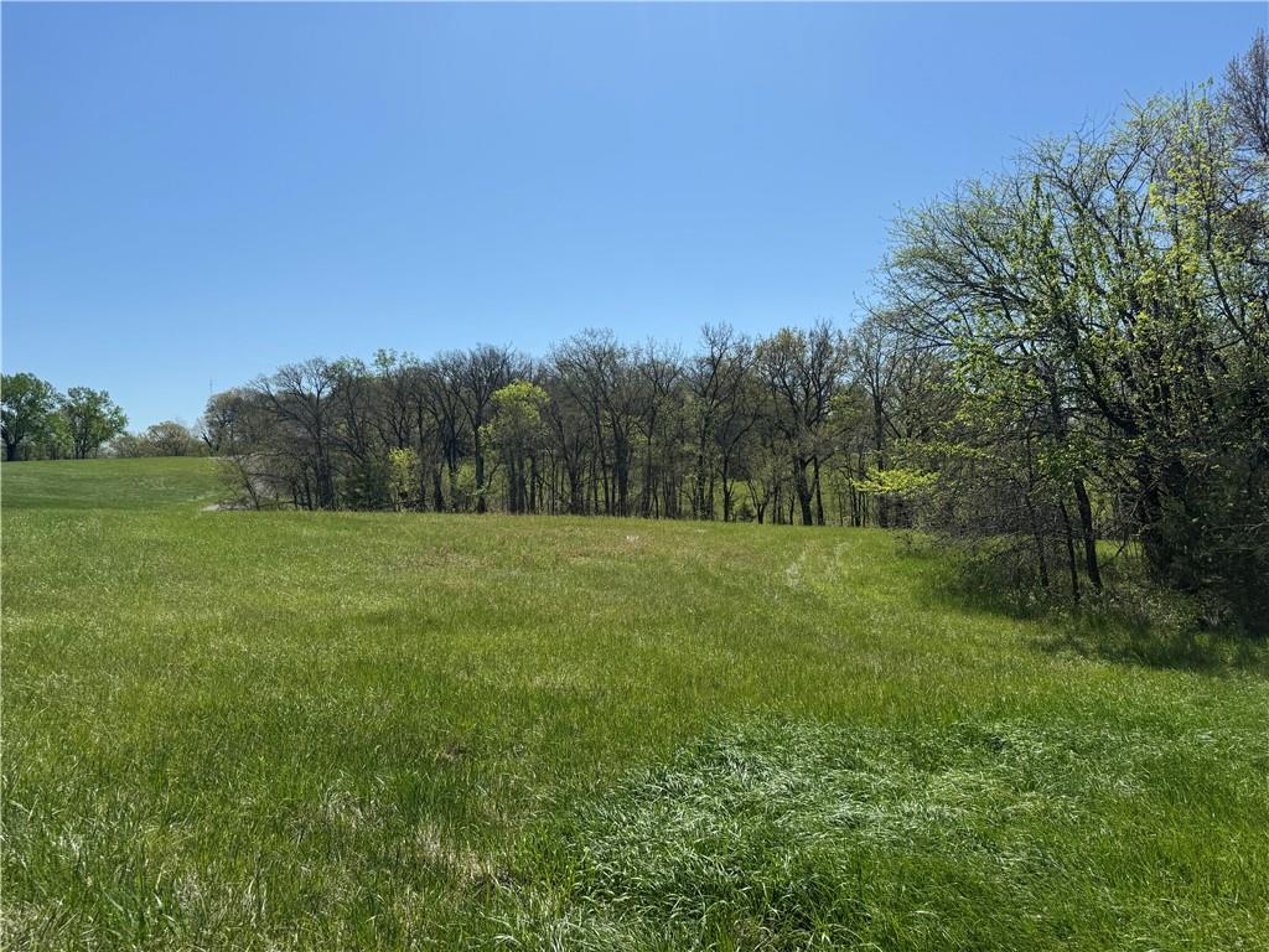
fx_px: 880
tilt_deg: -0.6
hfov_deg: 71.6
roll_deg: +2.0
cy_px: 476
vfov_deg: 56.8
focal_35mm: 24
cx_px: 634
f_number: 1.78
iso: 80
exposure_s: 1/5814
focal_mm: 6.76
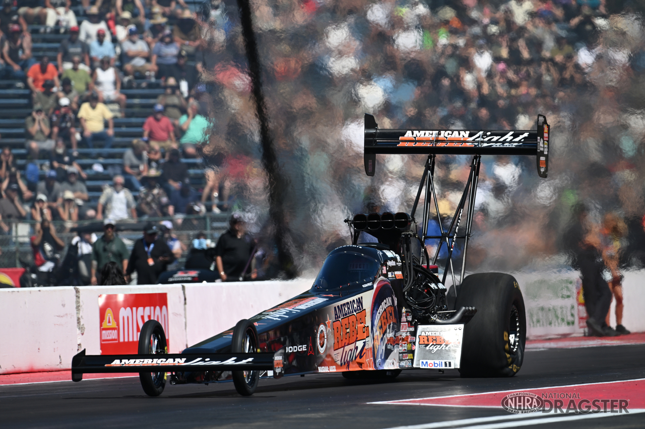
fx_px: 7163
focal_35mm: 400
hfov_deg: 5.2
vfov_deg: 3.4
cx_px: 322
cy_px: 214
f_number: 6.3
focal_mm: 400
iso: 250
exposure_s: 1/2000
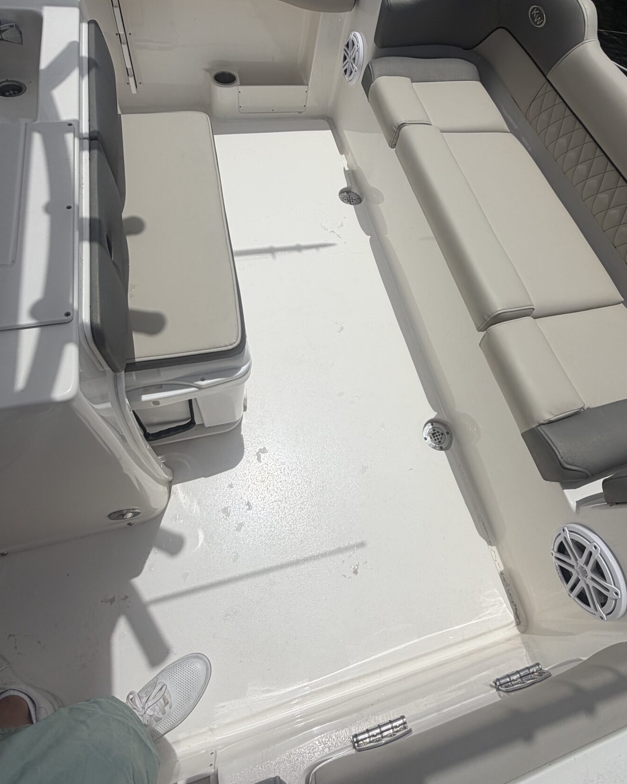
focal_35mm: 21
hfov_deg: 65.5
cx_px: 329
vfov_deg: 76.8
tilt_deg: -56.8
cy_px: 316
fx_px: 487
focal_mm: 2.22
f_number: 2.2
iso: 20
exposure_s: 1/5155
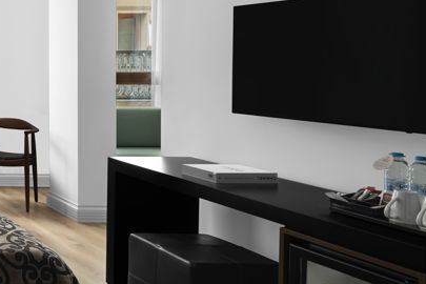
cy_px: 73
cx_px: -16
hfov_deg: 39.2
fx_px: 509
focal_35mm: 43
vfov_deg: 30.7
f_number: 16
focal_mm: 17
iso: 100
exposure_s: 1.3
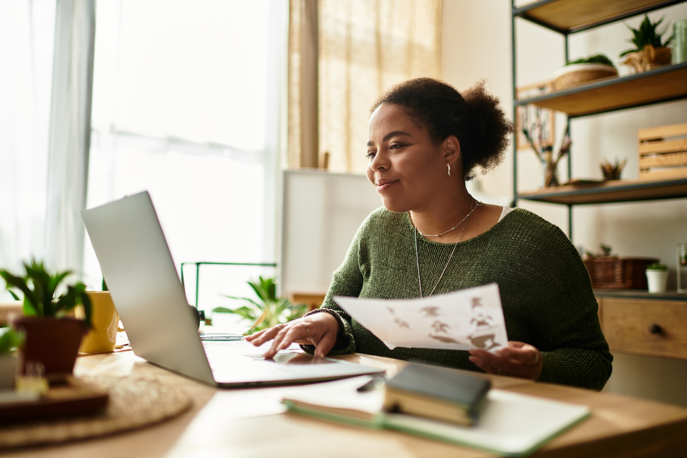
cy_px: 229
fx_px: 668
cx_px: 344
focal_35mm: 35
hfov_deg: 54.4
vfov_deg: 37.9
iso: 125
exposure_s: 1/200
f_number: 2
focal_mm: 35
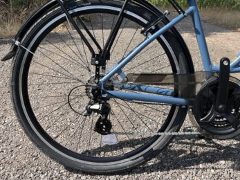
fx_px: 250
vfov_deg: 39.2
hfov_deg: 51.1
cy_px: 61
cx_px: 142
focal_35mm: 36
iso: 50
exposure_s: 1/1862
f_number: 1.6
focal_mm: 5.1
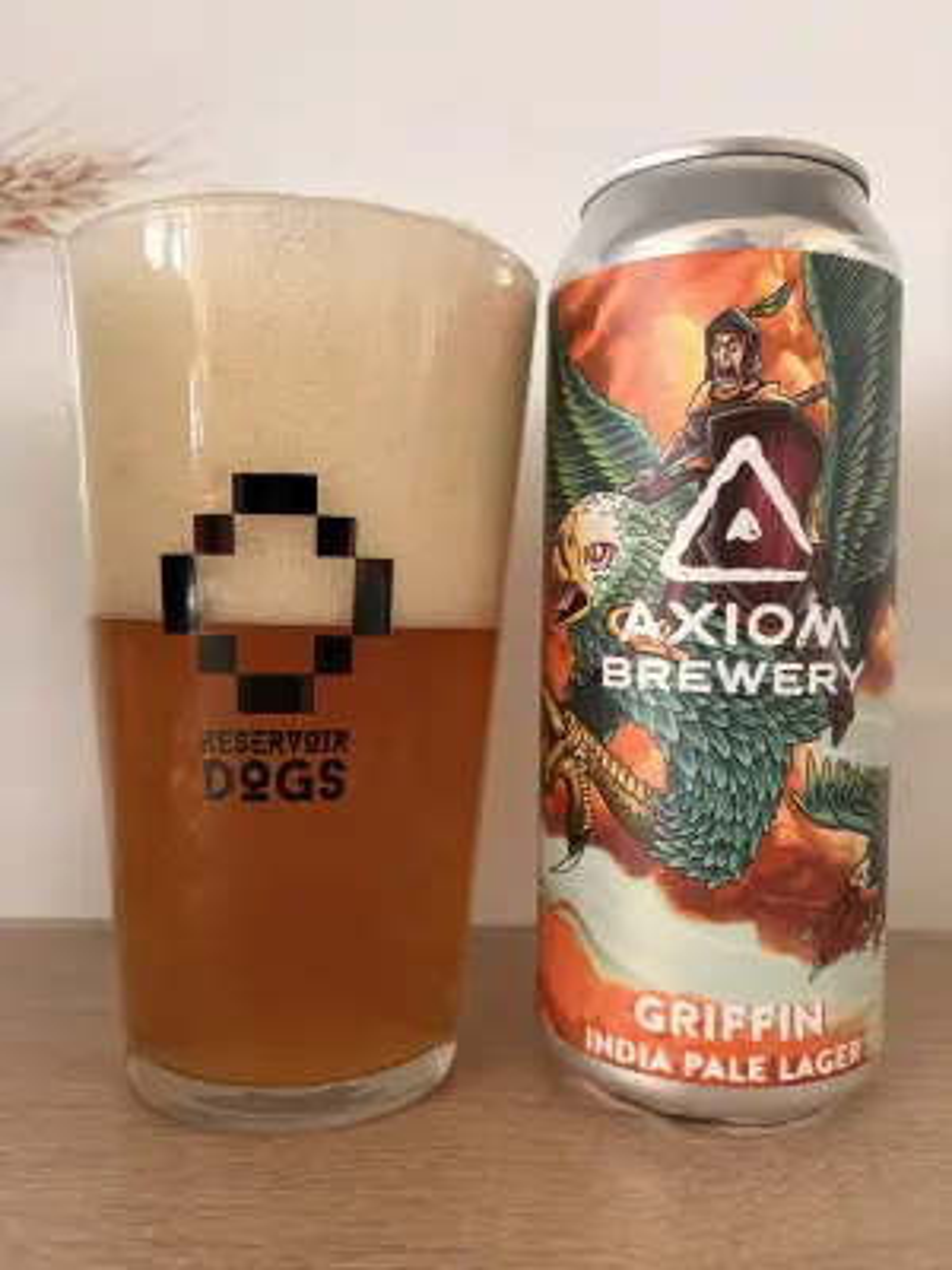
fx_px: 953
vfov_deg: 67.3
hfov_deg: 53.1
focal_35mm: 26
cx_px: 476
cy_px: 635
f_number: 1.6
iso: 125
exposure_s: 1/84
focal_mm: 5.96
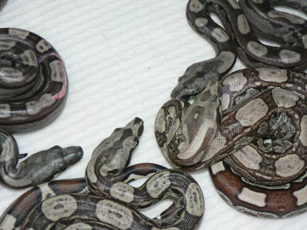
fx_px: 843
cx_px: 154
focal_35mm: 95
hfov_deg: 20.7
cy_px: 115
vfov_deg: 15.6
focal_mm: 15.8
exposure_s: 1/60
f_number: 3.2
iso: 100
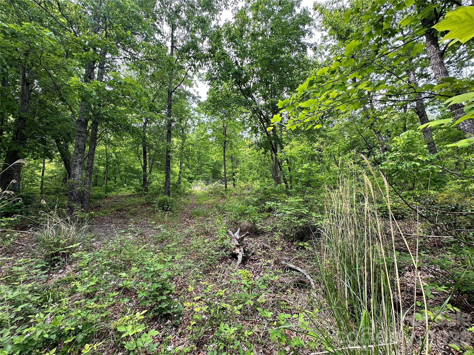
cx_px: 237
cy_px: 178
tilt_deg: +12.3
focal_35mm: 14
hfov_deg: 102.1
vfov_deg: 85.7
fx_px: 192
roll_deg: +1.0
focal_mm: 2.22
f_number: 2.2
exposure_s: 1/145
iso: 40
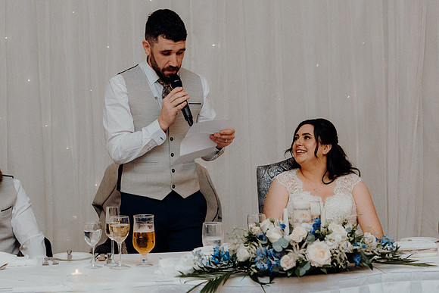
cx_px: 220
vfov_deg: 13.0
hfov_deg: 19.5
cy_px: 146
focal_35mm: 105
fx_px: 1281
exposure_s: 1/160
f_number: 3.5
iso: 2500
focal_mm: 70
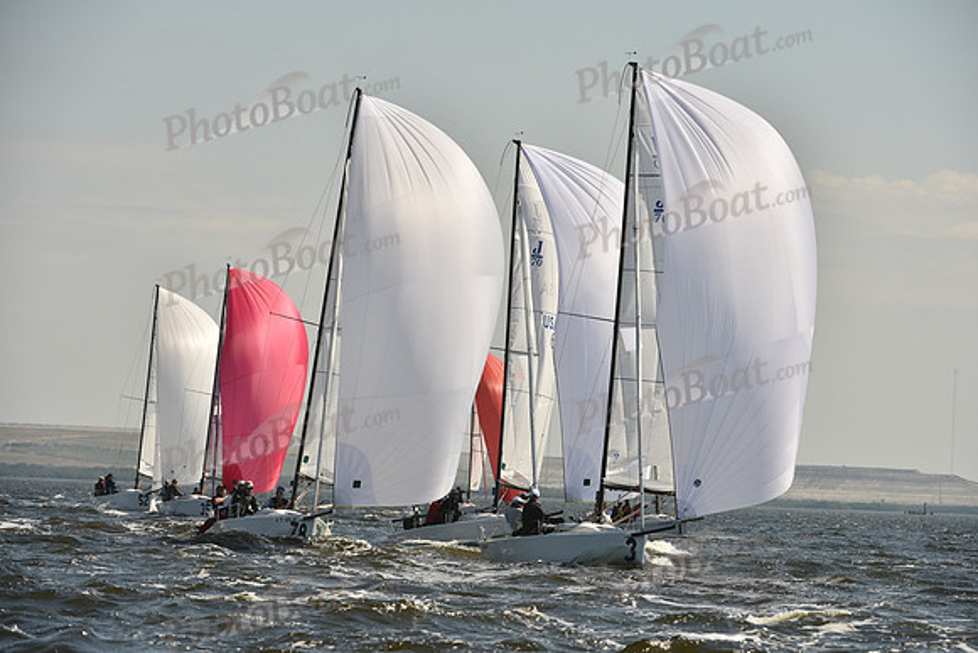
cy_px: 326
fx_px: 6521
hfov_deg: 8.6
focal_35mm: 240
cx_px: 489
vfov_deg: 5.7
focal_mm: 240
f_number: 8
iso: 250
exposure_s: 1/1250
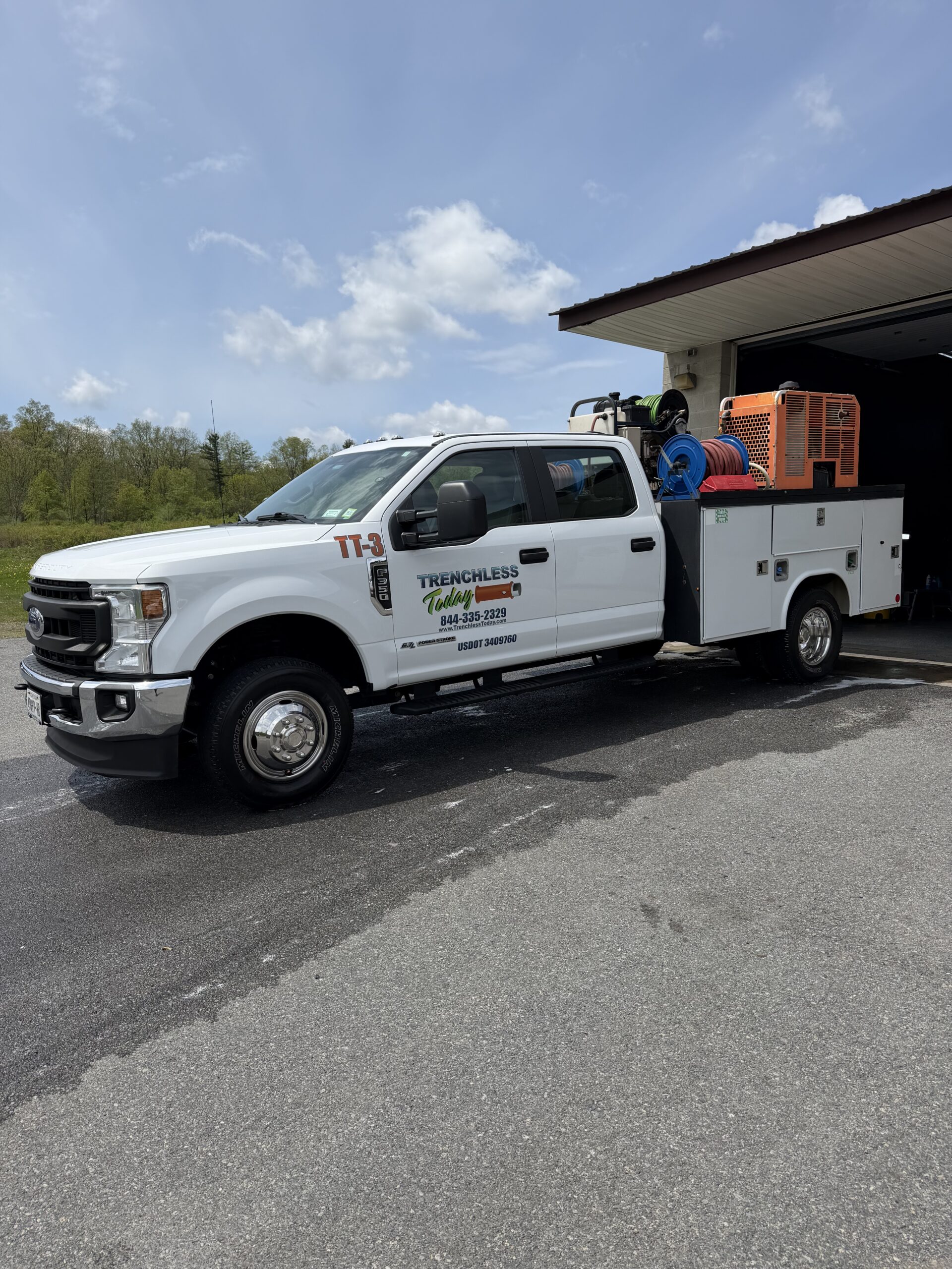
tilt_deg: -5.2
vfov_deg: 71.6
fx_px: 880
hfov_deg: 56.8
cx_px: 476
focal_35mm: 24
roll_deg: -1.8
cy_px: 634
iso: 80
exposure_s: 1/6173
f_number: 1.78
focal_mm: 6.76
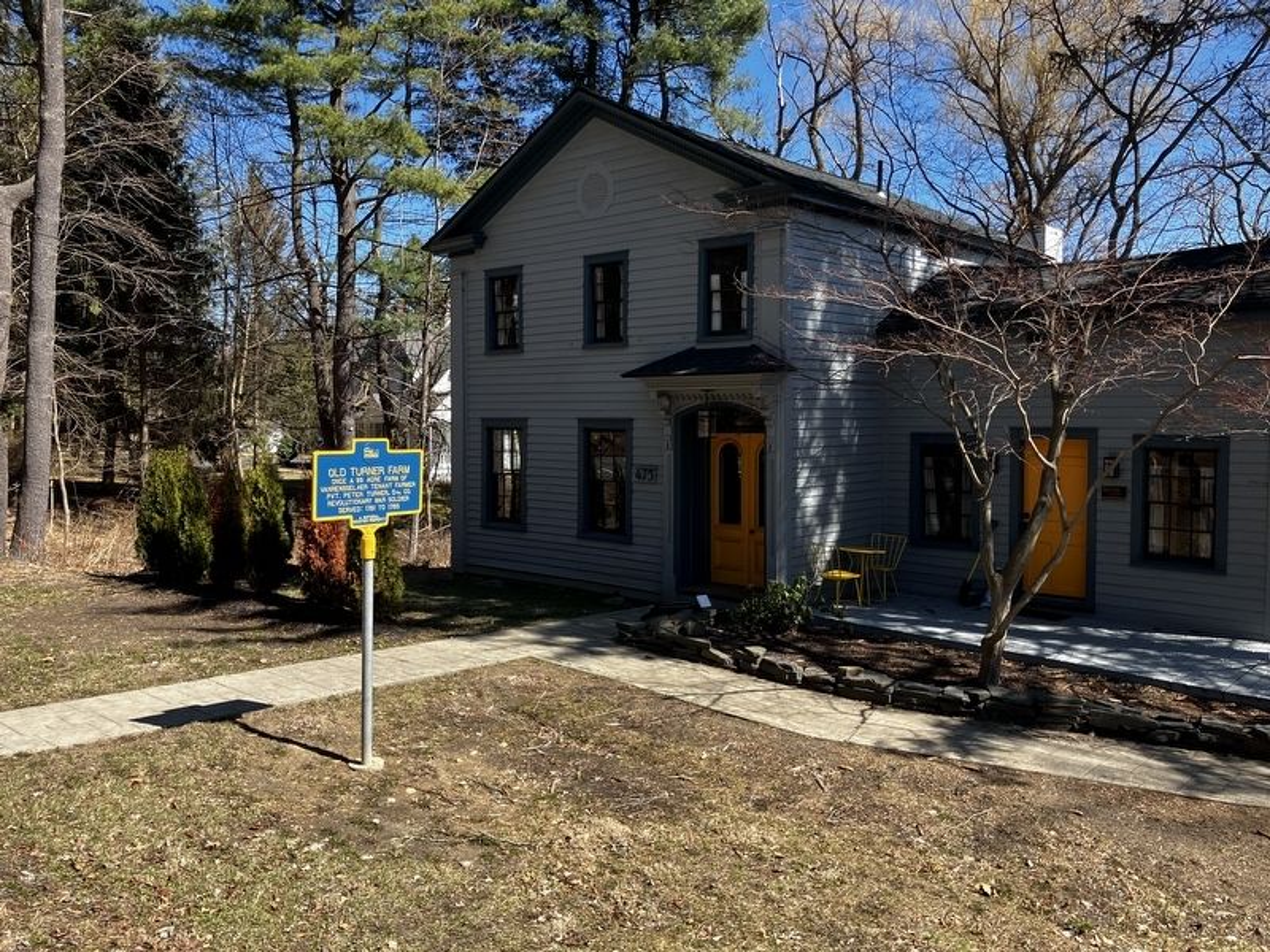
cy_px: 476
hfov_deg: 63.4
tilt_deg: -3.3
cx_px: 635
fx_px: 1027
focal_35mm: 28
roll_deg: +0.4
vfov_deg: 49.7
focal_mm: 3.99
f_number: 1.8
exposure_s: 1/725
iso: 32
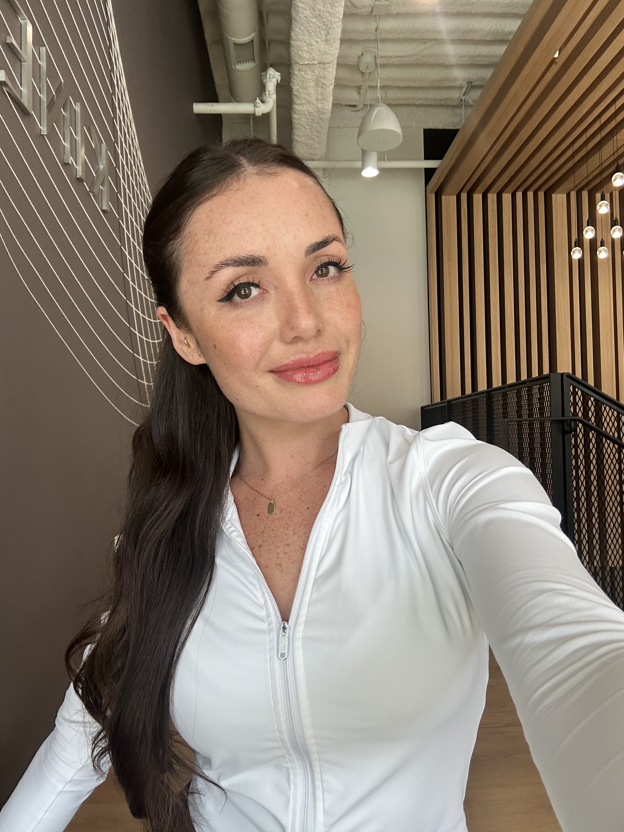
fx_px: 553
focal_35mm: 23
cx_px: 312
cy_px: 416
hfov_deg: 58.9
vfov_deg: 73.9
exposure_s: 1/113
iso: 80
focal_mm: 2.69
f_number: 1.9
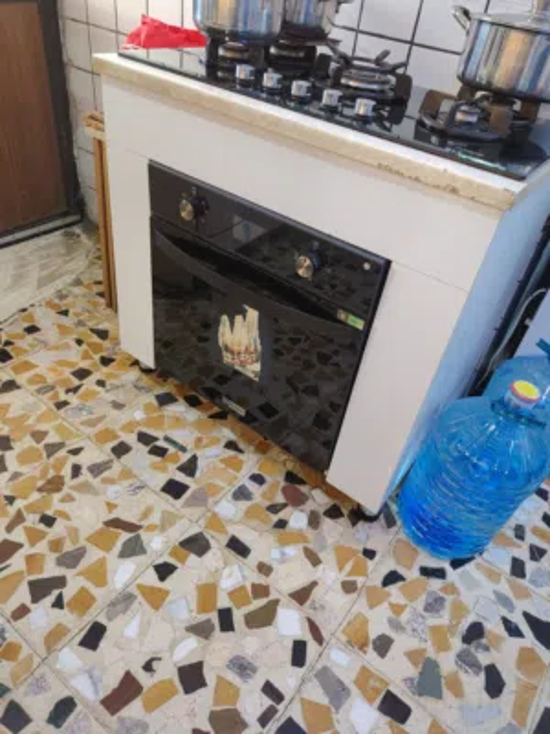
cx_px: 275
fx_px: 508
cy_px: 367
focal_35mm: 24
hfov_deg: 56.8
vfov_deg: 71.6
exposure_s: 1/25
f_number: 1.75
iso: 797
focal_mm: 5.25
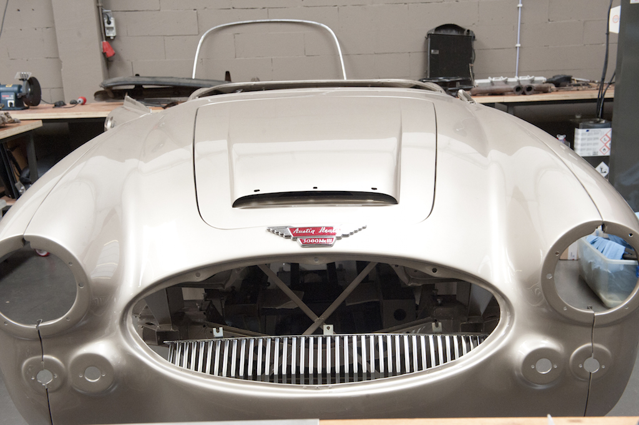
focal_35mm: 40
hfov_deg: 48.5
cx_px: 320
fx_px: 709
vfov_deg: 33.3
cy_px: 212
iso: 3200
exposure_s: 1/60
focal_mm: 40
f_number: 8
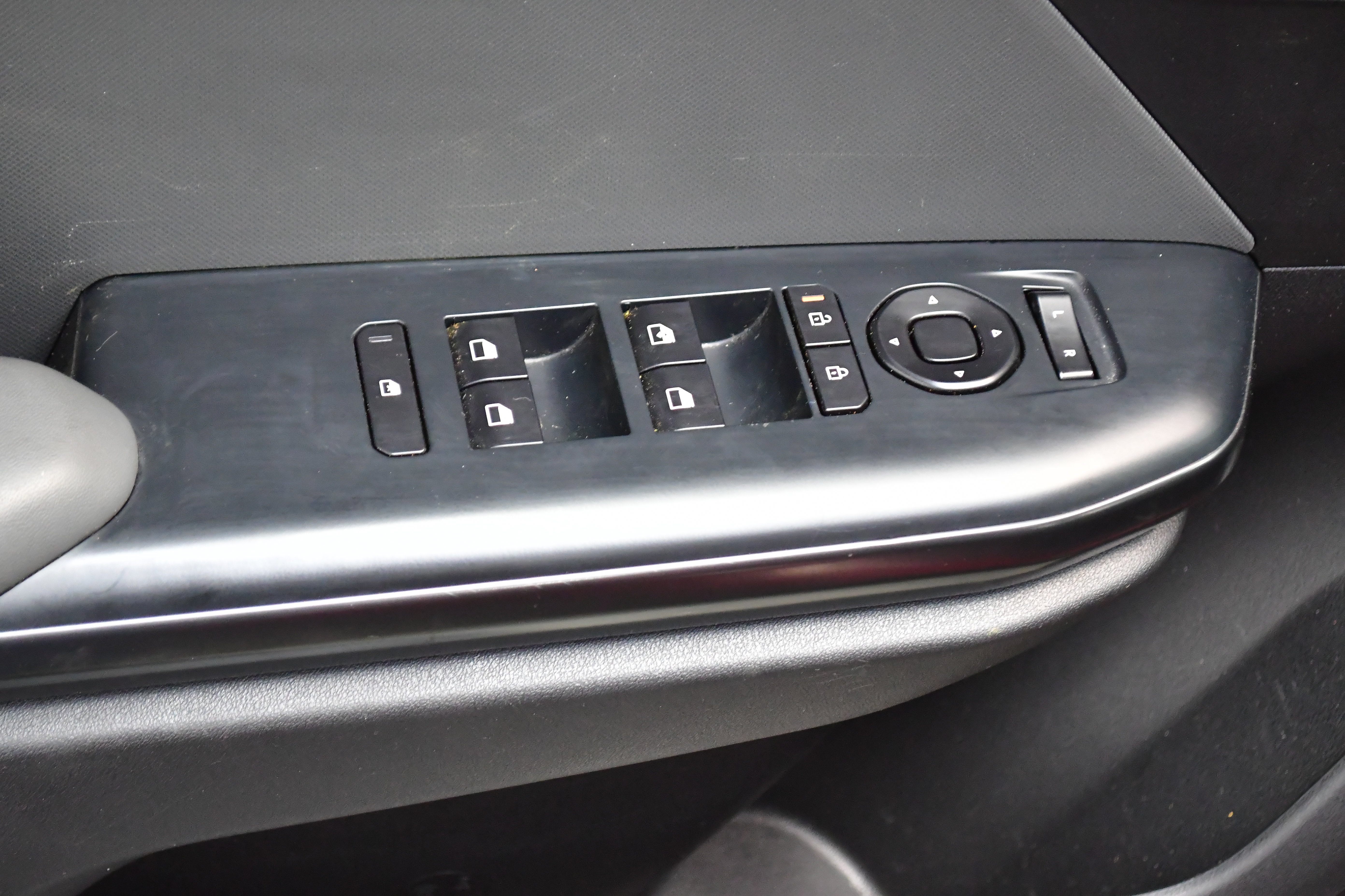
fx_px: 3082
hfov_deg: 24.6
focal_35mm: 82
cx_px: 672
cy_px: 448
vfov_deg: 16.6
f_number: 5.6
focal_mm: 55
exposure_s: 1/30
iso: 5000
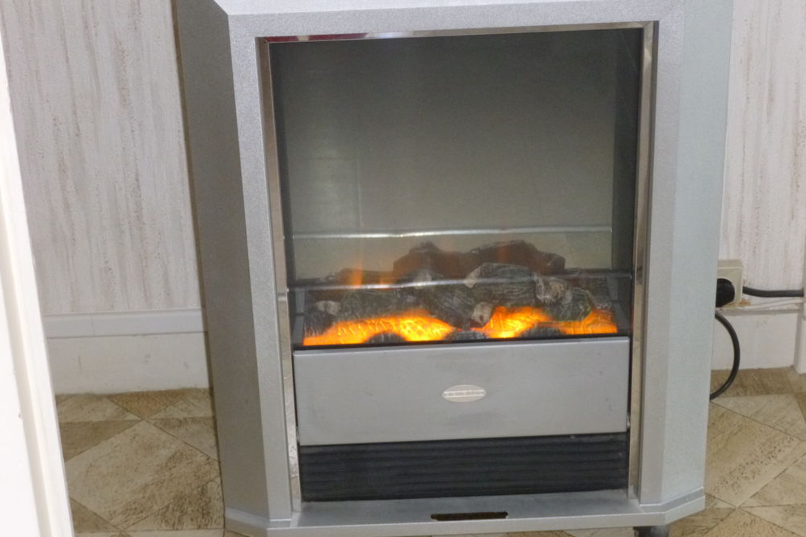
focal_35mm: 72
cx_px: 403
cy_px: 265
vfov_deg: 18.9
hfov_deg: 28.1
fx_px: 1611
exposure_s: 1/60
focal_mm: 12.3
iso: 400
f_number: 4.6
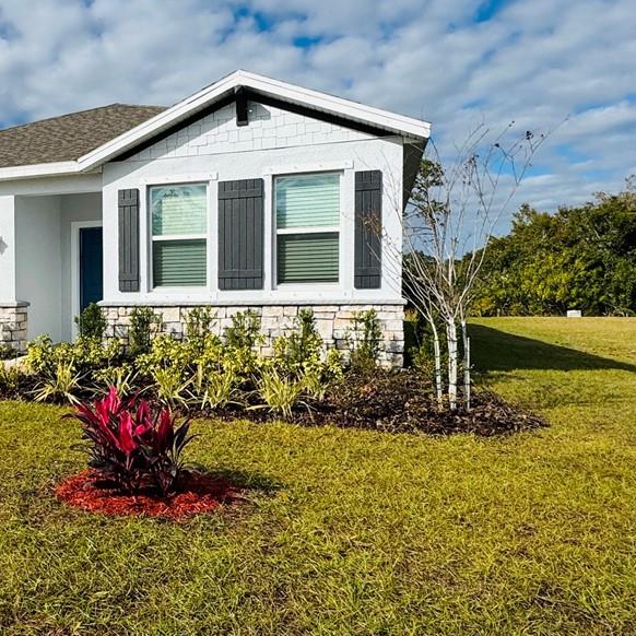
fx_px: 707
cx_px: 61
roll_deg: +0.7
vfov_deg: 48.4
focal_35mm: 34
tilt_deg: -2.4
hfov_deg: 44.1
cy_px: 322
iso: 40
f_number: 2.2
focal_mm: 2.22
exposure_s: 1/4132
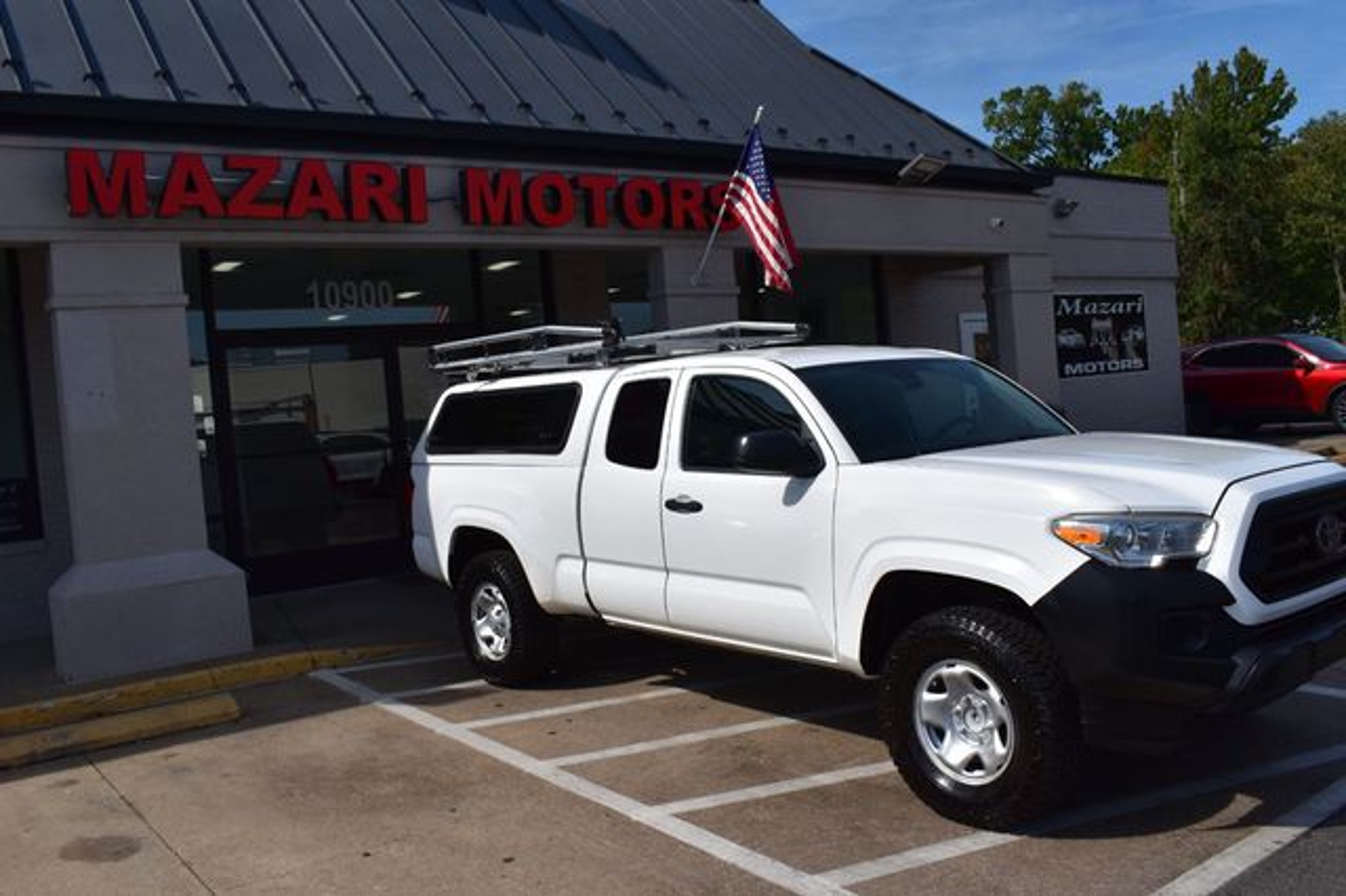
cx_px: 673
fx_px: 1177
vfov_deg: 41.7
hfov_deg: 59.5
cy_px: 448
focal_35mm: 32
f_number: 11
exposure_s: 1/640
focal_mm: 21
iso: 200
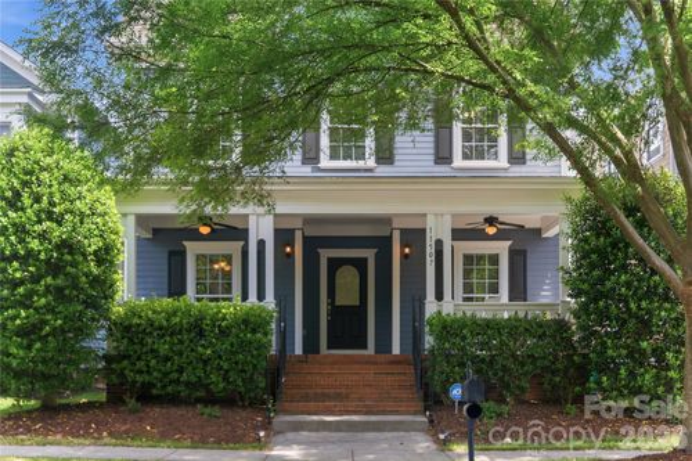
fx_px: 711
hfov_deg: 51.9
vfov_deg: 35.9
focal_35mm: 37
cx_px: 346
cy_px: 230
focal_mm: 37
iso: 100
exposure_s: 1/8
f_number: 8
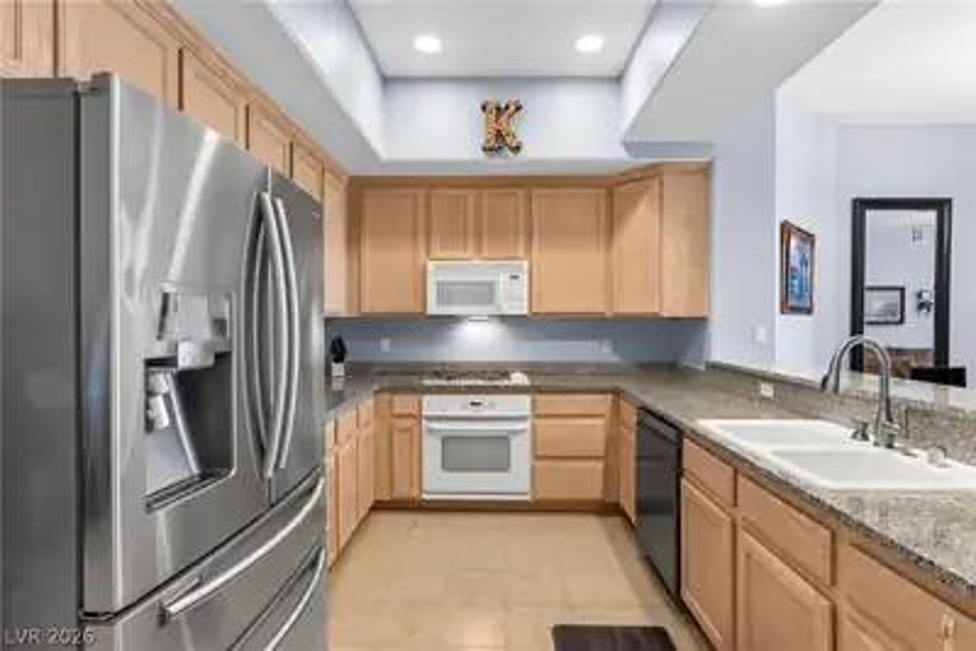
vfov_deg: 67.4
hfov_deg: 90.0
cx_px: 488
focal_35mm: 18
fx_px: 488
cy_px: 326
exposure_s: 1/4
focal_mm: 18
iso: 400
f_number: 8
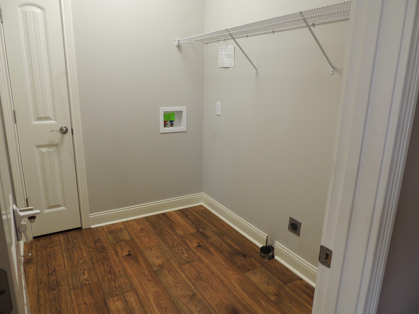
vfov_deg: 56.8
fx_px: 291
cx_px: 210
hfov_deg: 71.6
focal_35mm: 24
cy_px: 157
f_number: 3
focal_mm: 4.3
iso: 200
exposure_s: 1/30
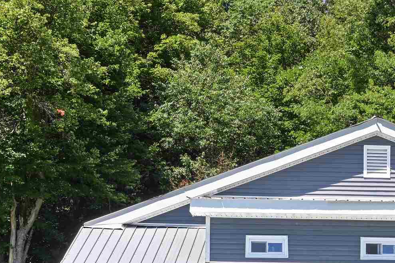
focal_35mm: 93
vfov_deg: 14.5
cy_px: 242
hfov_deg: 21.4
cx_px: 364
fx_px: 1020
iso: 100
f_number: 14
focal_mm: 30
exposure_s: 1/125
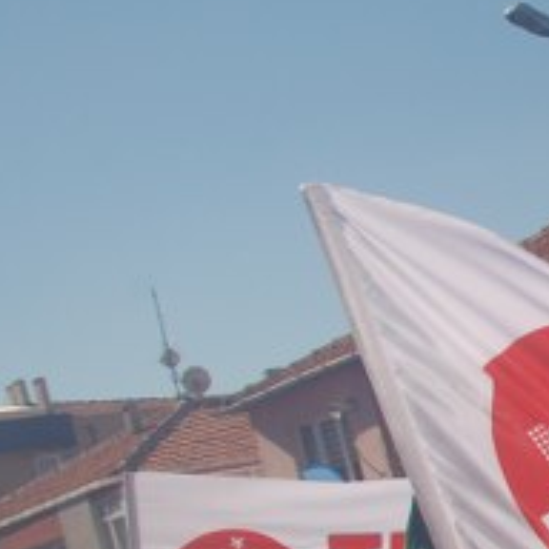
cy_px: 538
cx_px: 1118
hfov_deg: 14.7
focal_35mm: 96
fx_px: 1723
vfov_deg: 17.7
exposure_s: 1/200
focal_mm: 18
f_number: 10
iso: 100
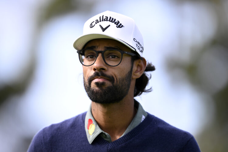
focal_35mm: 400
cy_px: 76
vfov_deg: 3.4
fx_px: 2533
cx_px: 114
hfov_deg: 5.2
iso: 400
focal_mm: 400
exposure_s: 1/2000
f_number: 2.8
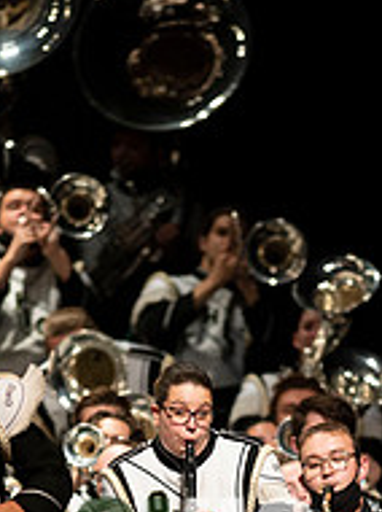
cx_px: 195
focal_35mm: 684
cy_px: 571
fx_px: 10087
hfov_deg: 2.2
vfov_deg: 2.9
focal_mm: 300
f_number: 2.8
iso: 3200
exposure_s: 1/500
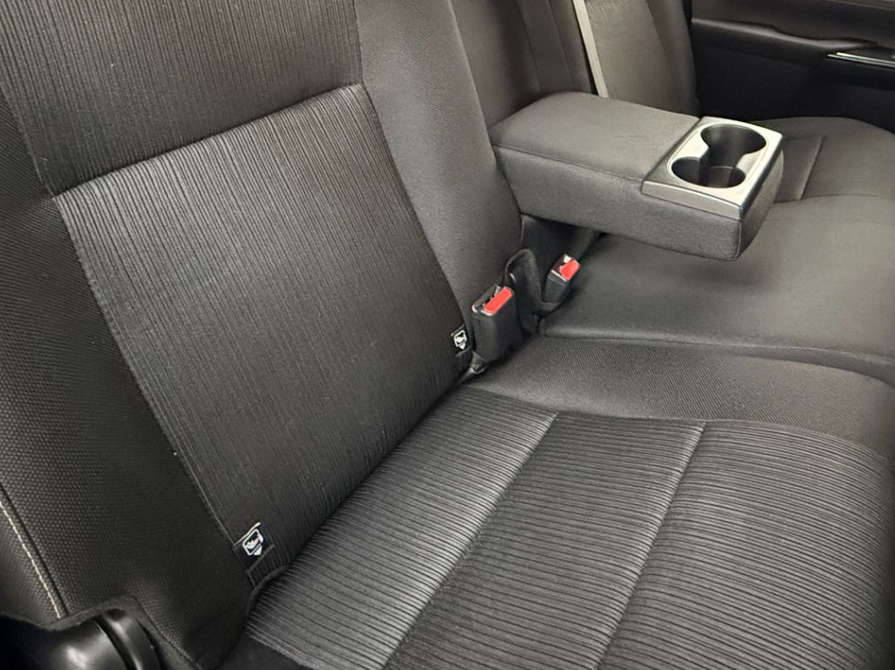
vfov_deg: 48.5
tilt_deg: -17.9
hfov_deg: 65.5
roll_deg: -0.6
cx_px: 598
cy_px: 90
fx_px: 672
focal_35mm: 26
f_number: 2.2
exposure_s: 1/30
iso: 1600
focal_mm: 2.22
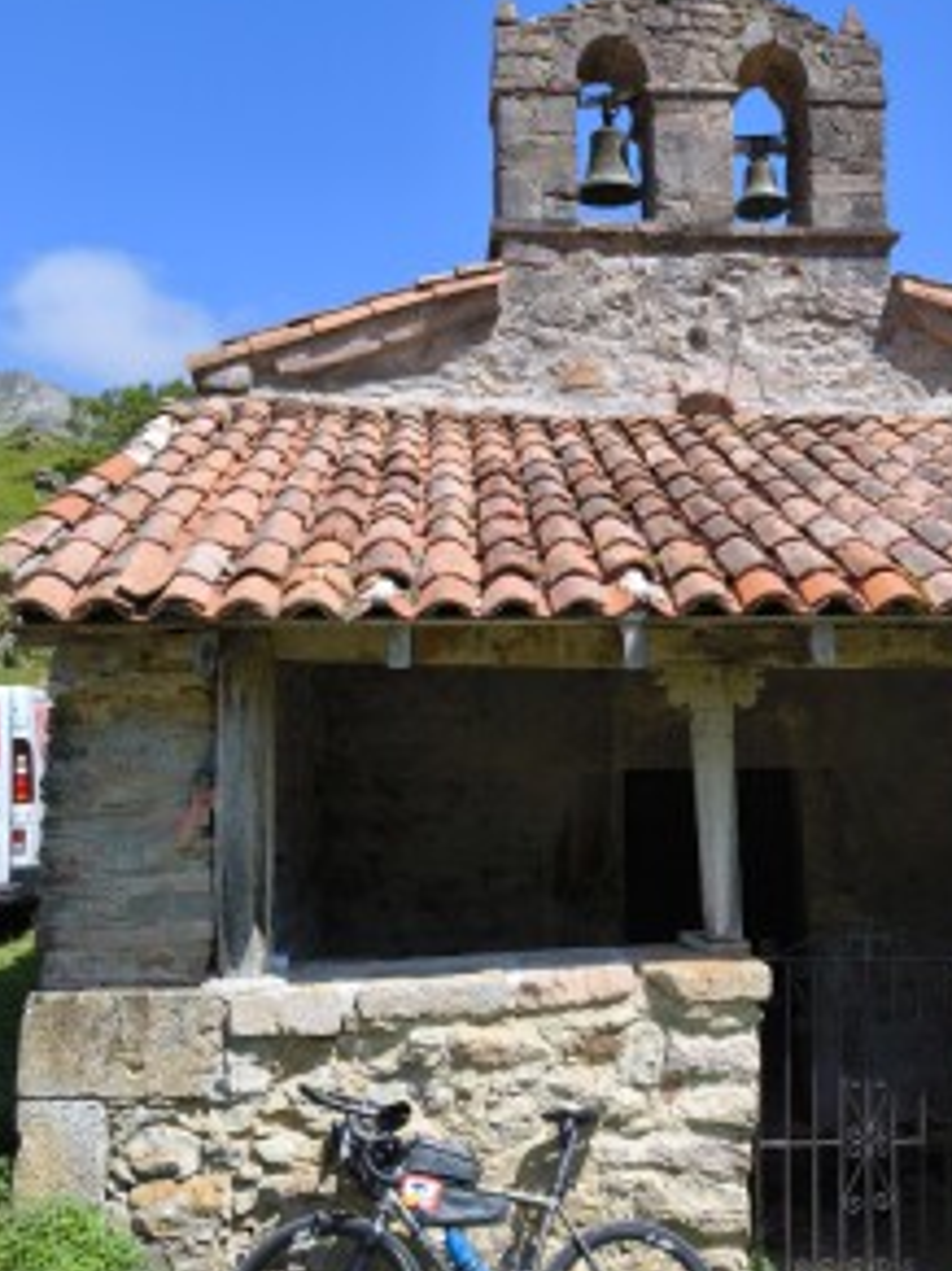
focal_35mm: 33
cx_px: 550
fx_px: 1211
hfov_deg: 42.8
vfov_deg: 55.3
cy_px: 668
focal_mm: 6.92
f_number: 1.9
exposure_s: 1/2410
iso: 50
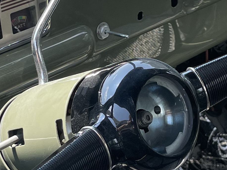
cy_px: 107
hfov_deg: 17.3
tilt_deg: -34.5
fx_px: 748
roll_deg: -1.0
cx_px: 115
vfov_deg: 13.0
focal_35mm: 114
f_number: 1.6
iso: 32
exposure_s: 1/729
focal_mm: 4.2
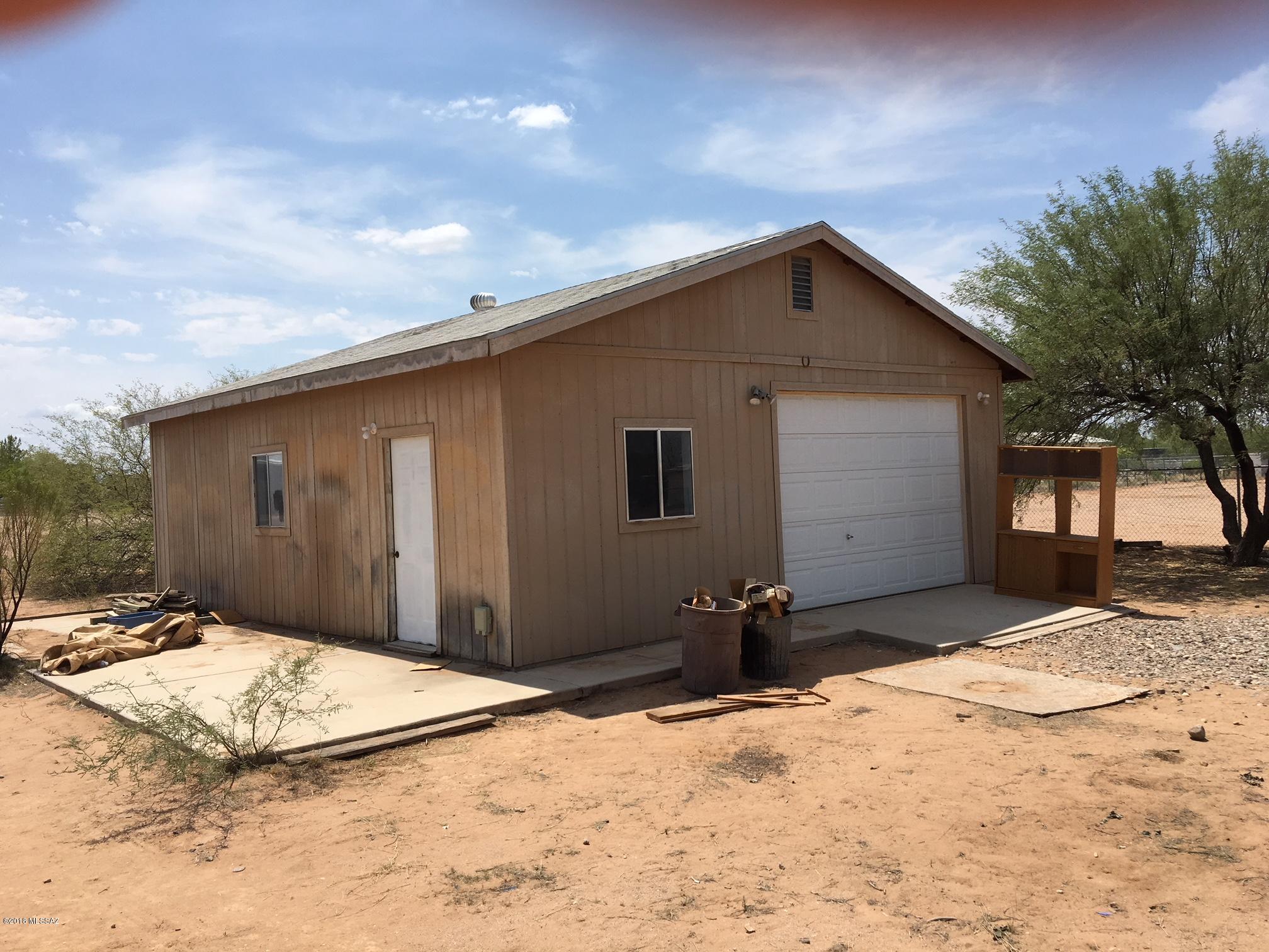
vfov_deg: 48.2
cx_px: 634
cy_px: 476
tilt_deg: +0.2
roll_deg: +0.7
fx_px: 1063
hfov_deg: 61.7
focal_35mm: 29
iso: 25
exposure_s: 1/2564
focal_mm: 4.15
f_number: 2.2
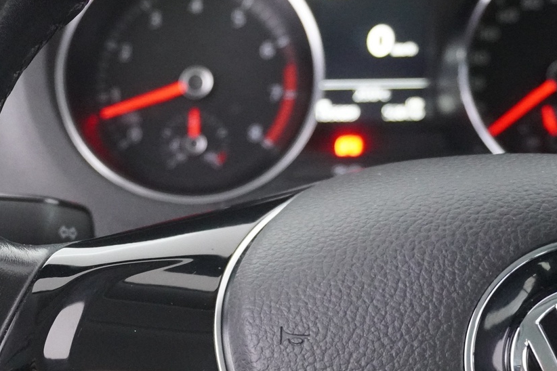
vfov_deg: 19.7
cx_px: 49
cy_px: 325
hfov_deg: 28.4
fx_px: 1052
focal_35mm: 68
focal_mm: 23
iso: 6400
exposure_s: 1/20
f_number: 4
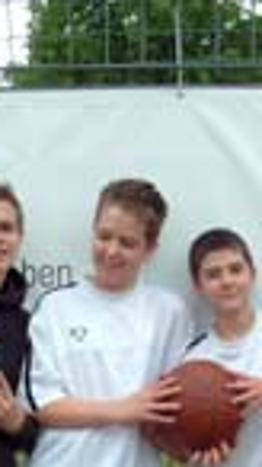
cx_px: 163
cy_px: 467
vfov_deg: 20.4
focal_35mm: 102
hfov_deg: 11.9
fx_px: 1256
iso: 400
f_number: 9.5
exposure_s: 1/350
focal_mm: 21
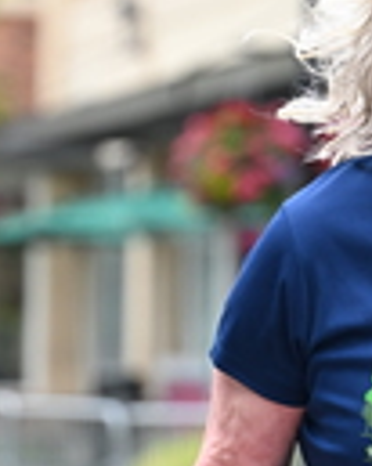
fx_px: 4037
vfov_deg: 6.6
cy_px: 228
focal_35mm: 293
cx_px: 262
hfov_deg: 5.3
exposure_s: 1/1250
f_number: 2.8
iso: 640
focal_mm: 73
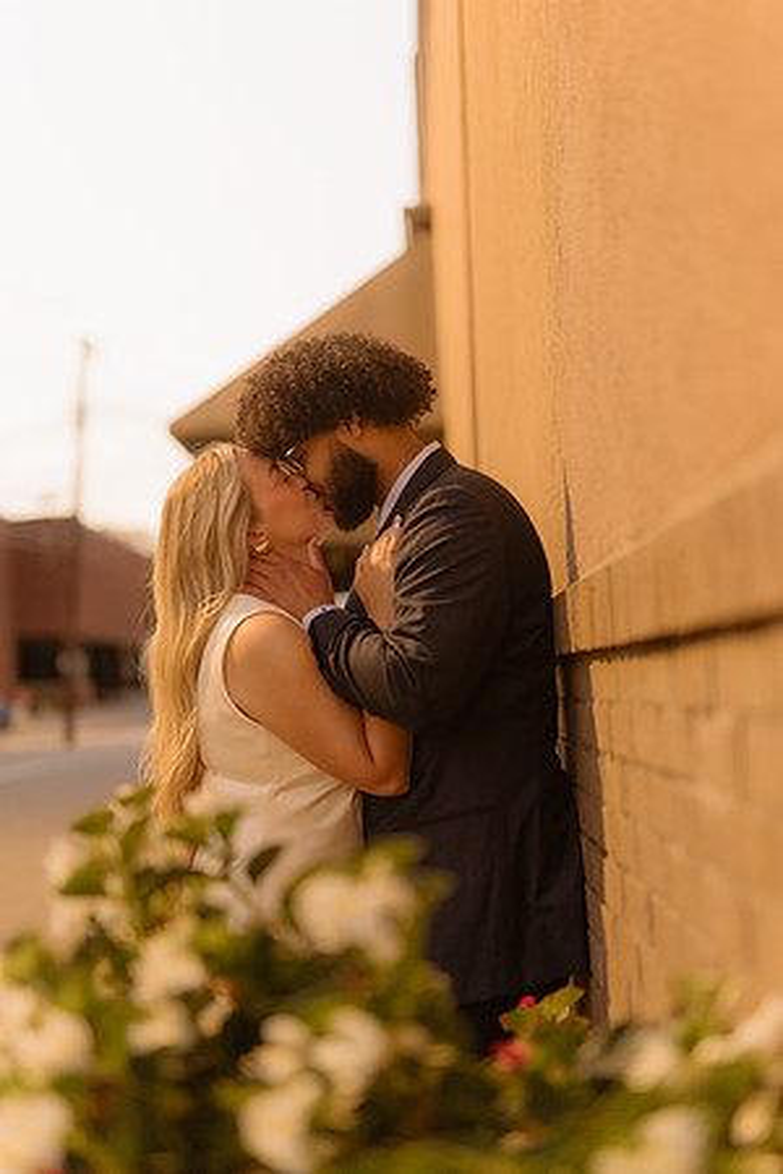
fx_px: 1631
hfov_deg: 27.0
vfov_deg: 39.6
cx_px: 392
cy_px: 587
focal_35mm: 50
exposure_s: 1/125
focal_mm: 50
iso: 1000
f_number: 1.4
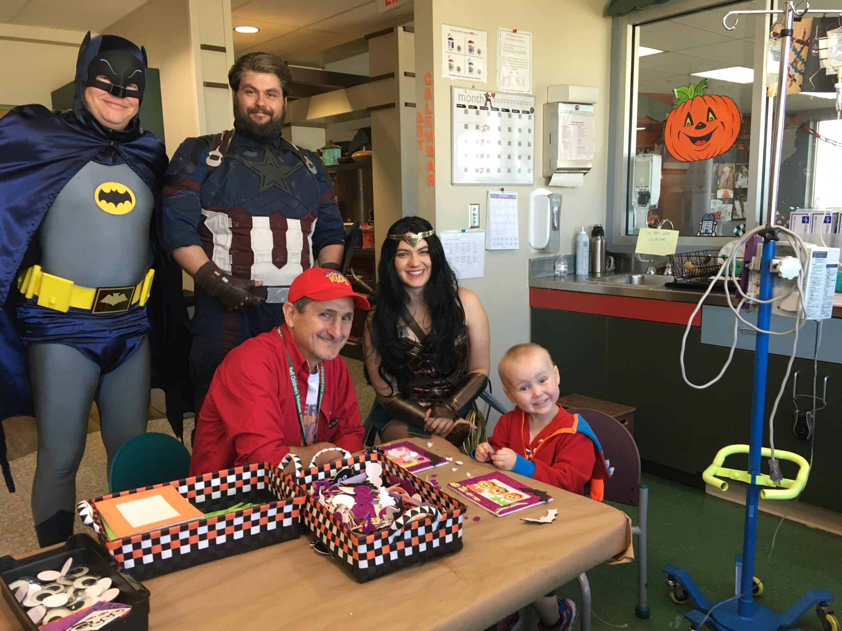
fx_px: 705
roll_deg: +2.4
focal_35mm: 29
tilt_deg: -7.5
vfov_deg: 48.2
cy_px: 316
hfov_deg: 61.7
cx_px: 421
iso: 80
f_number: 2.2
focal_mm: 4.15
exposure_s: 1/30
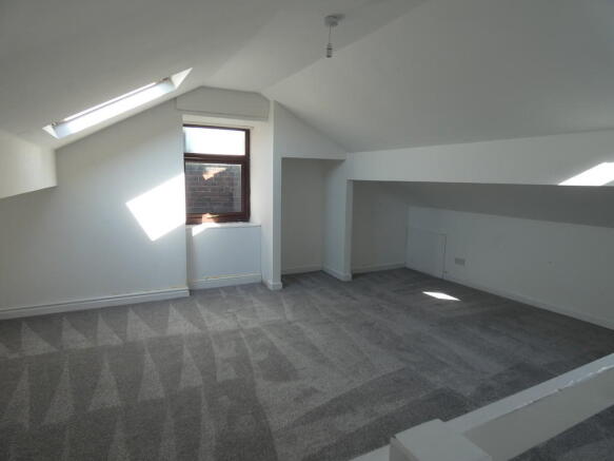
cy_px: 230
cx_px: 307
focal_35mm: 20
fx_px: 355
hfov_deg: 81.8
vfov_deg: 66.0
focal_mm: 3.6
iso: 80
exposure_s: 1/125
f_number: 2.8
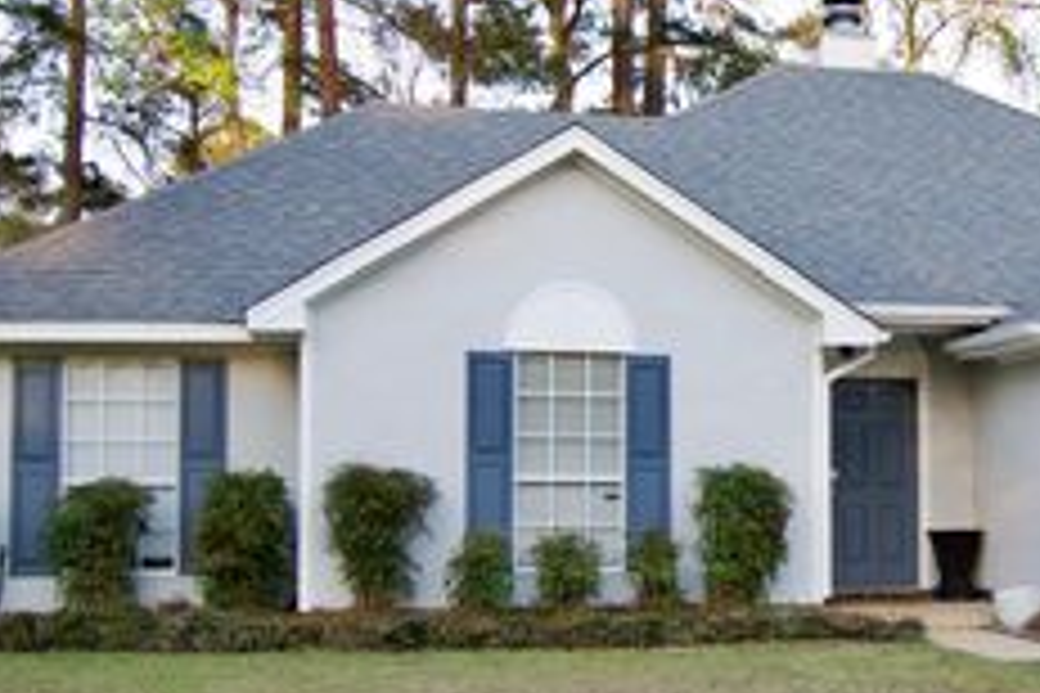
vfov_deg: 20.8
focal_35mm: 65
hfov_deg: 30.2
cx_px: 833
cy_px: 466
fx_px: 1878
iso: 1250
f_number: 6.3
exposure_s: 1/160
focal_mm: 20
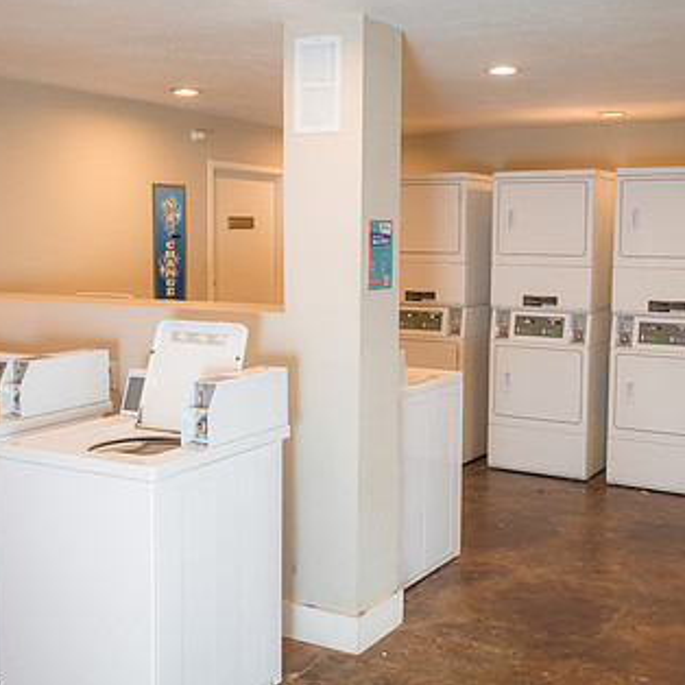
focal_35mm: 44
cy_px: 307
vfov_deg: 38.3
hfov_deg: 38.3
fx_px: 985
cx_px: 377
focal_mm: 28
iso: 1000
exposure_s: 1/80
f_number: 5.6
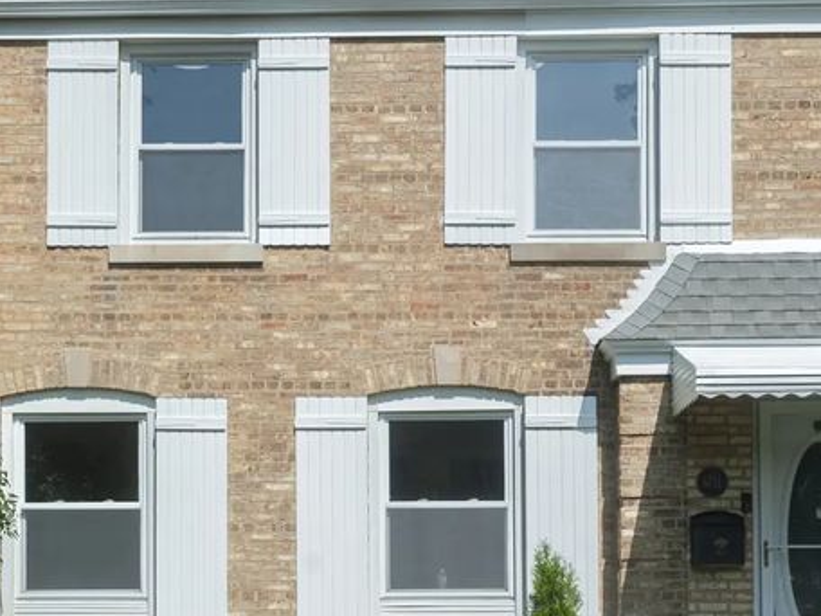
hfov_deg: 28.2
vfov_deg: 21.3
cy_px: 281
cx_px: 389
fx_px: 1636
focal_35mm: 69
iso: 400
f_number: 8
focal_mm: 32
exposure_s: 1/1250
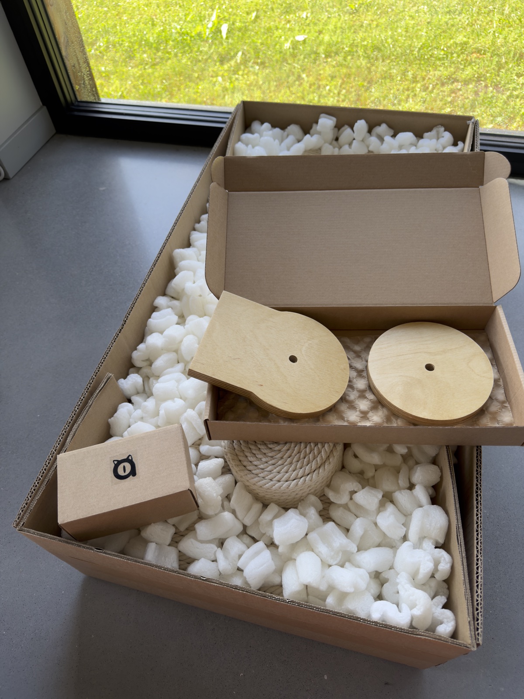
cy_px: 350
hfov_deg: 56.8
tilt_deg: -53.5
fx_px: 484
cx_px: 262
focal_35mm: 24
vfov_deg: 71.6
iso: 50
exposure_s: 1/203
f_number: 1.78
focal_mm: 6.76
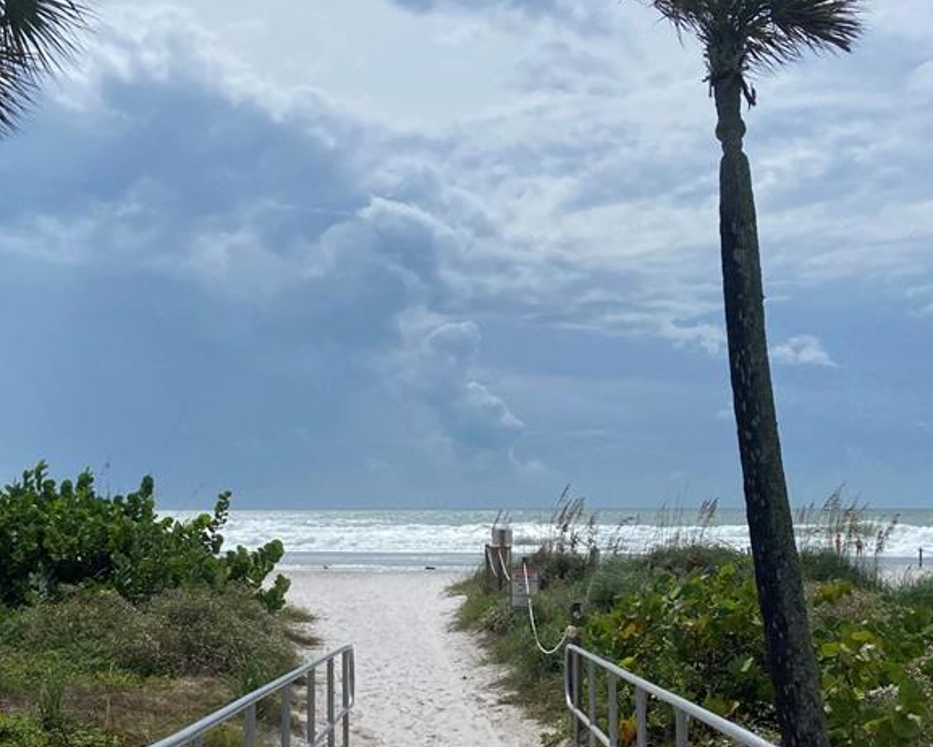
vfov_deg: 33.3
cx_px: 424
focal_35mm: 45
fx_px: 1243
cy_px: 474
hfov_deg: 41.1
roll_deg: -0.7
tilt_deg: +0.7
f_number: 1.8
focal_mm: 4.25
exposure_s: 1/10417
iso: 32
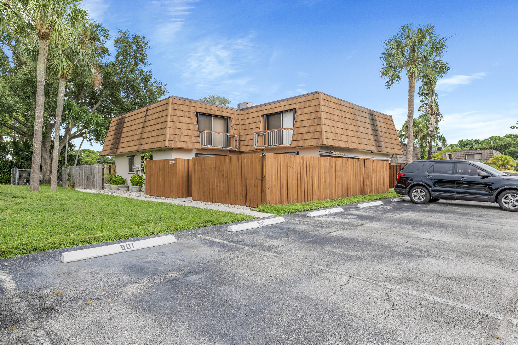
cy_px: 172
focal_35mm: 21
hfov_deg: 81.2
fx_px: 302
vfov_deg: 59.5
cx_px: 259
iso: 500
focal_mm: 21
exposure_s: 1/125
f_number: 8
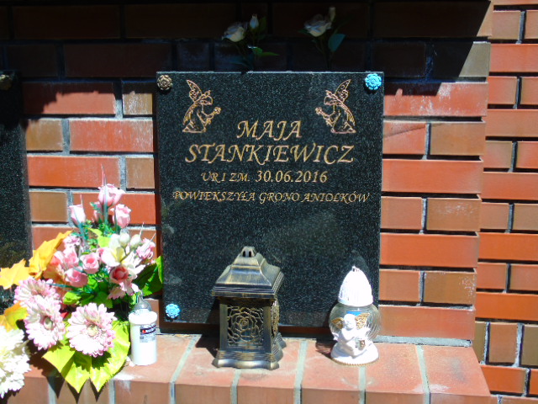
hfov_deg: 41.2
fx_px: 715
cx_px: 269
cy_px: 202
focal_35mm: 46
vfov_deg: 31.5
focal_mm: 8.2
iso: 80
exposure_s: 1/400
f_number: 4.1
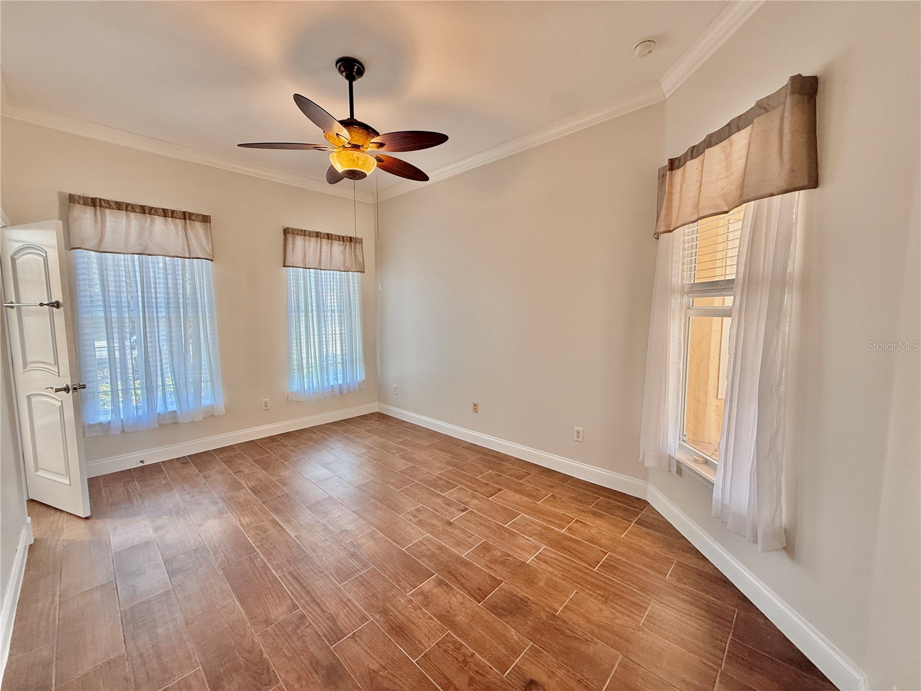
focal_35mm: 14
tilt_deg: -4.2
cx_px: 460
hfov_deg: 102.1
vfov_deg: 85.7
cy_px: 346
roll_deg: -0.1
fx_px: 372
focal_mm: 2.22
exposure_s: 1/120
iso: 125
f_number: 2.2
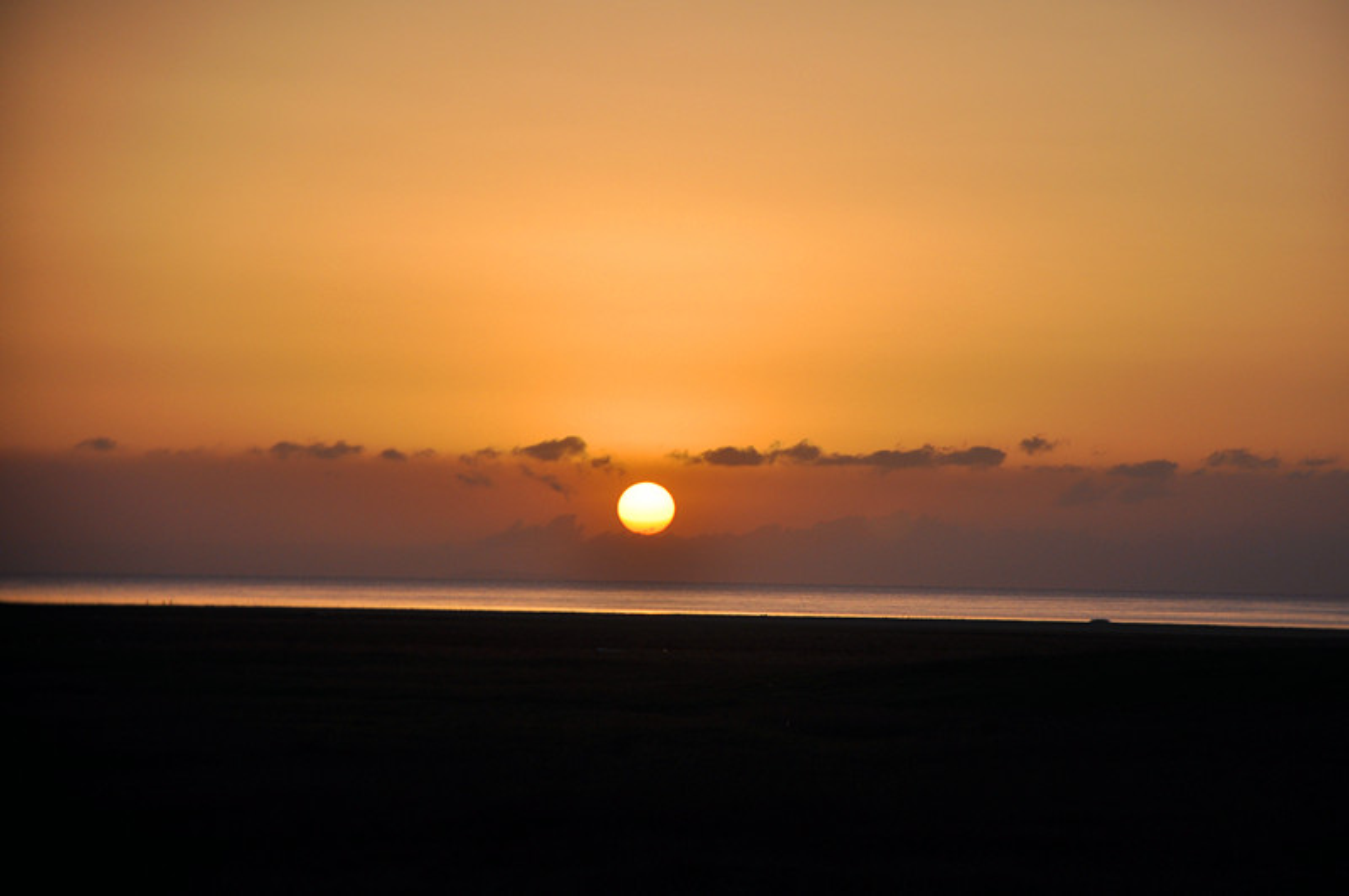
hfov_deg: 13.1
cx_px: 674
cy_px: 448
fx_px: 5893
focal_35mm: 158
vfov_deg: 8.7
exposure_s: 1/1600
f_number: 5.6
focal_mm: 105
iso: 200
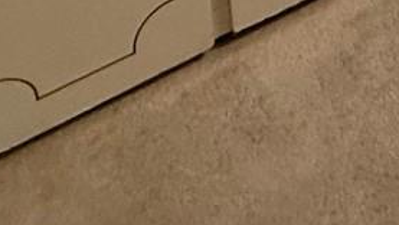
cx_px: 769
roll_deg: +2.2
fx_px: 931
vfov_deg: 8.6
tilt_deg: -5.2
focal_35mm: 88
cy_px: -614
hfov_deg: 17.9
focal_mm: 2.22
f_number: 2.2
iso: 320
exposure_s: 1/60
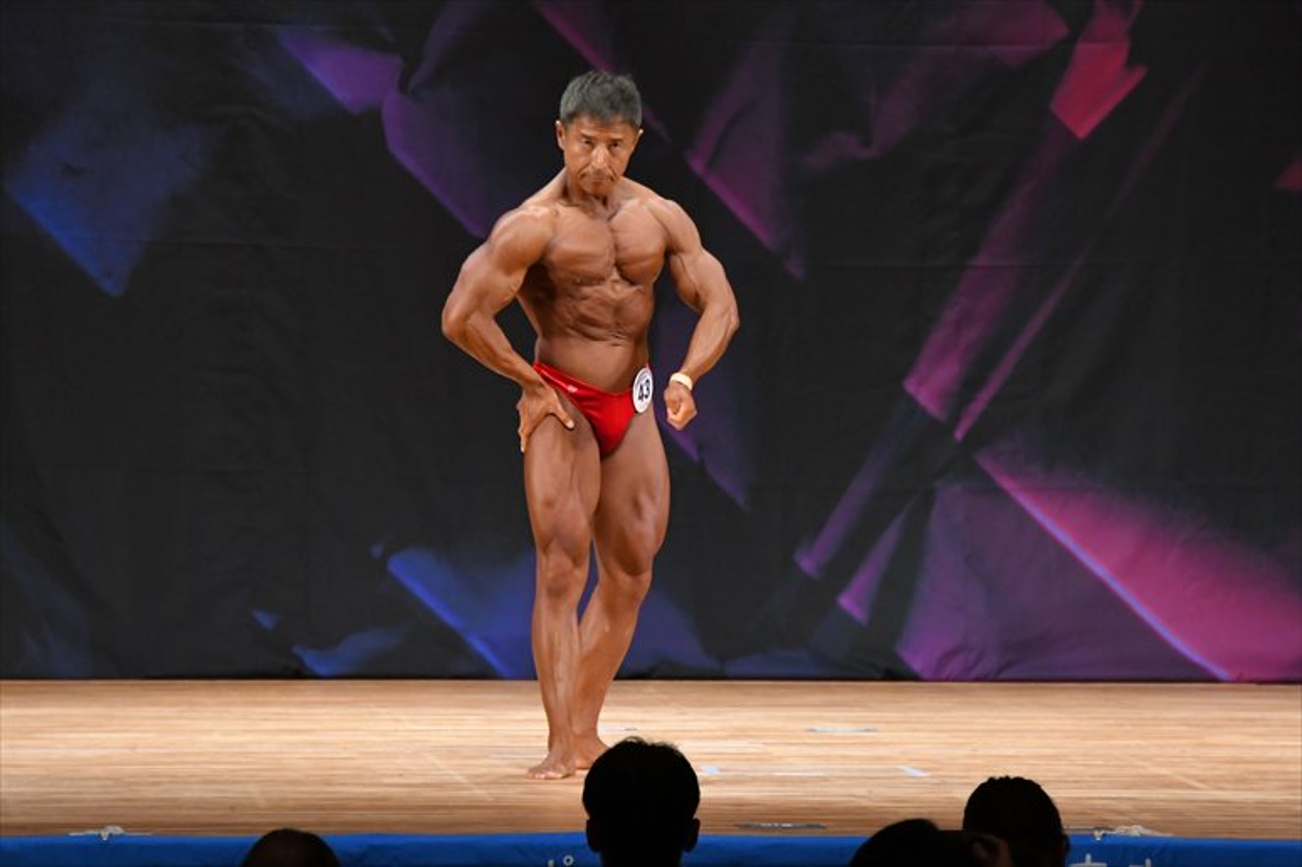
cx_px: 651
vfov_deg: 5.1
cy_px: 434
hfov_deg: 7.6
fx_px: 9760
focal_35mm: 270
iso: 3200
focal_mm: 180
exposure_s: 1/400
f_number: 5.6
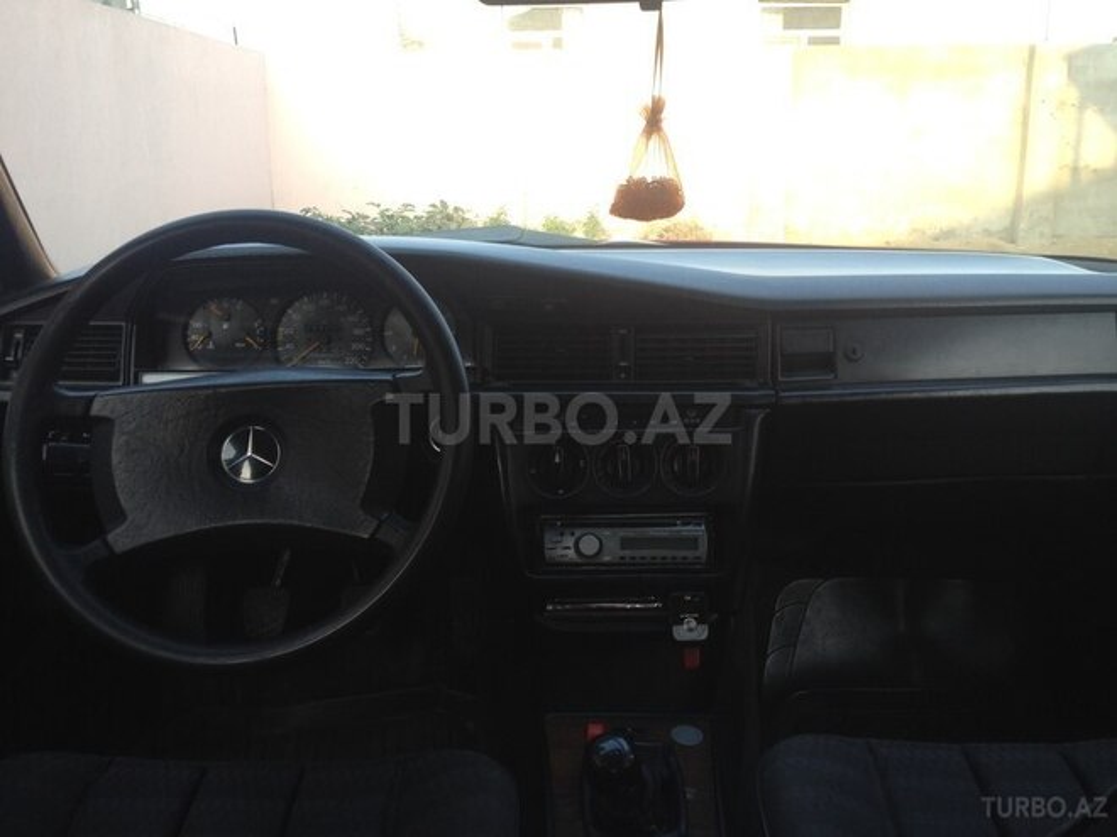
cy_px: 418
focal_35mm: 35
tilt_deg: -17.2
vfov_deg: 40.7
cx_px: 558
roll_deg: +0.3
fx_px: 1129
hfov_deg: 52.6
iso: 50
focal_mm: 4.28
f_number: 2.4
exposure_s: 1/120
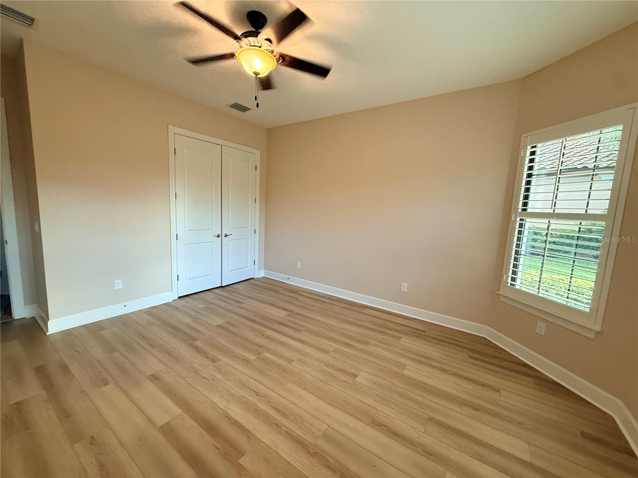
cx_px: 319
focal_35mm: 14
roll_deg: -2.6
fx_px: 258
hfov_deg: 102.1
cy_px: 239
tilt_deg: -6.7
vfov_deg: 85.7
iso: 500
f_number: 2.2
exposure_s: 1/60
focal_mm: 2.22
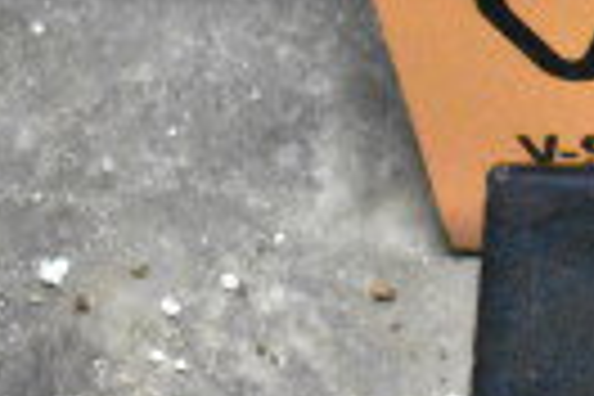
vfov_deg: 4.1
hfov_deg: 6.0
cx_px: 1202
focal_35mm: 333
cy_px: -29
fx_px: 5494
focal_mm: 48
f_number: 5.3
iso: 25600
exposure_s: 1/80
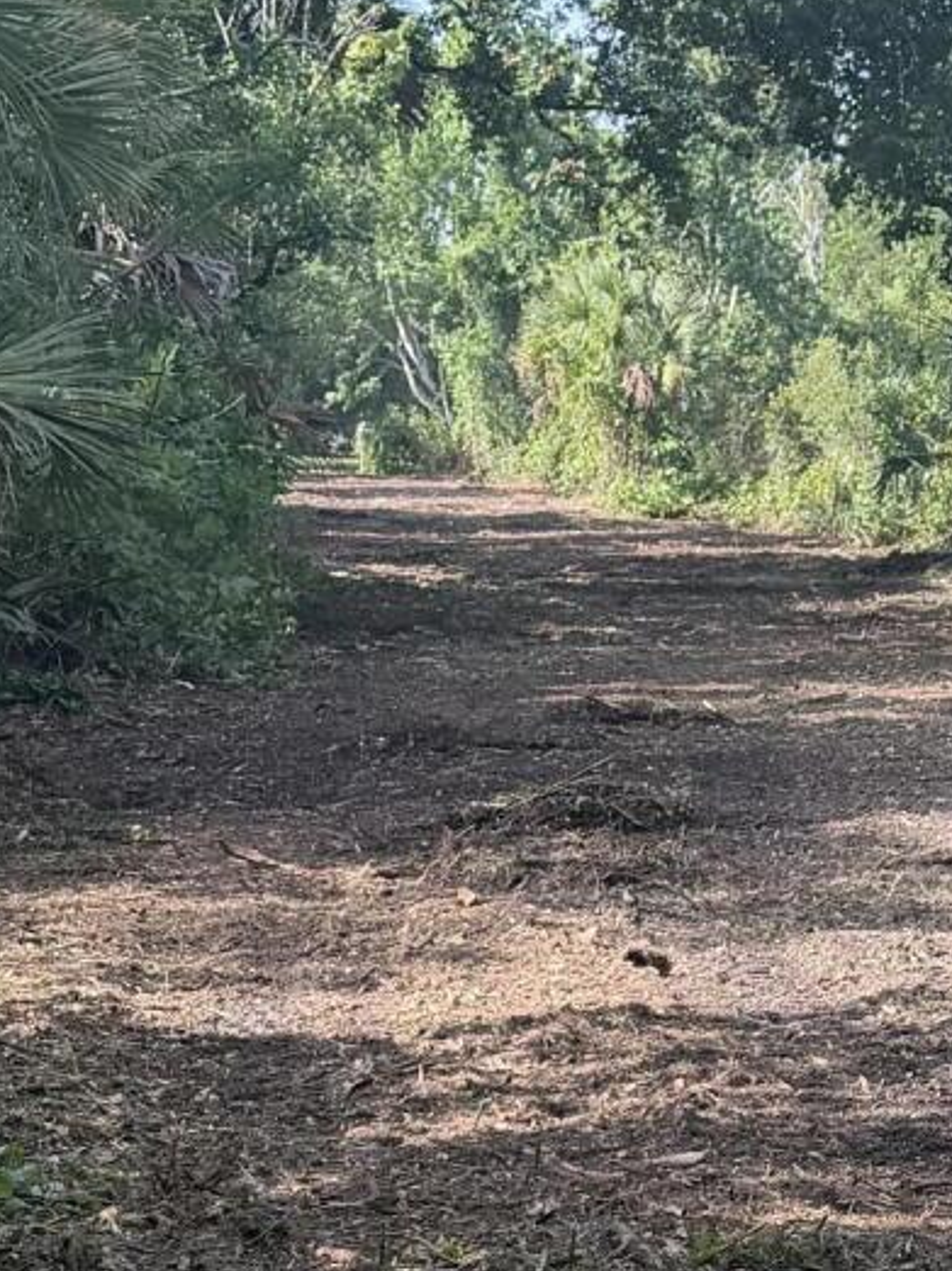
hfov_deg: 15.7
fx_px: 3376
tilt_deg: -11.0
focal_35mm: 92
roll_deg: -1.9
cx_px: 954
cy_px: 1215
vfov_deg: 20.7
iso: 100
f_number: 1.78
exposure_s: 1/521
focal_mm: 6.76
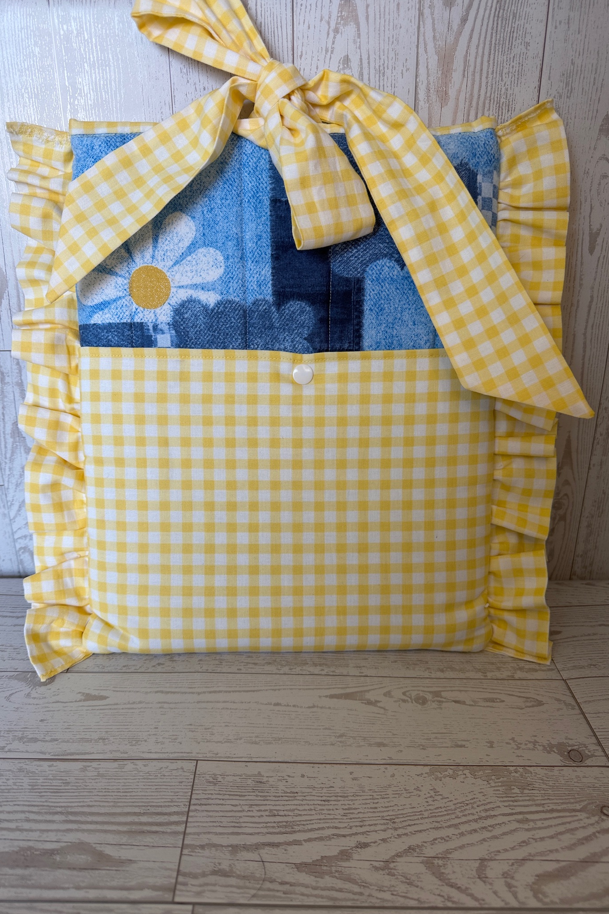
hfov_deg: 51.3
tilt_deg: -21.6
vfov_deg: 71.5
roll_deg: -0.5
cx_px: 291
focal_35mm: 25
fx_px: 634
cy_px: 457
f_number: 1.78
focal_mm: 6.76
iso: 50
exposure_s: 1/123
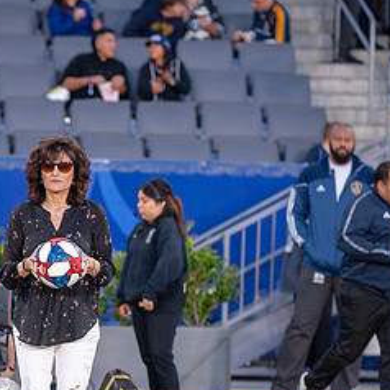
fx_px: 3569
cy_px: 279
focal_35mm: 280
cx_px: 70
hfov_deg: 6.2
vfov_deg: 6.3
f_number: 2.8
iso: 1600
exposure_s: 1/500
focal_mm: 135
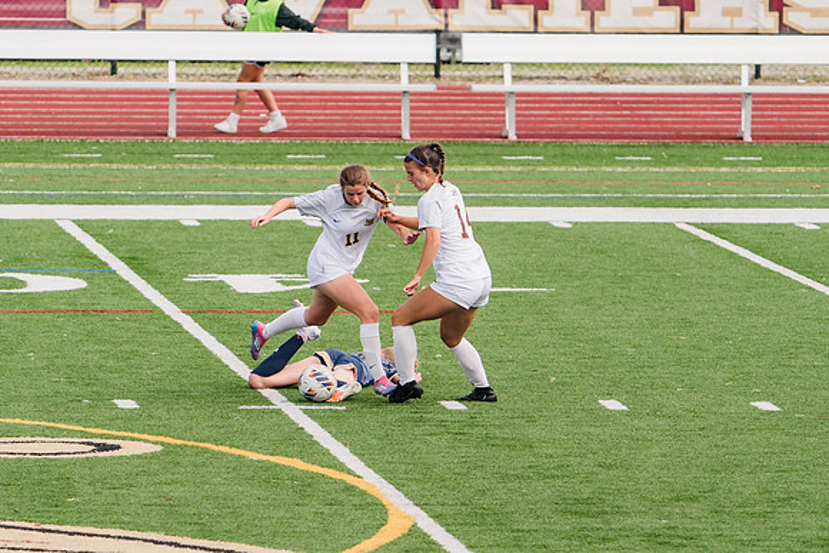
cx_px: 402
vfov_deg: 3.1
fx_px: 10173
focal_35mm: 442
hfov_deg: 4.7
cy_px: 276
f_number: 5.6
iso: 500
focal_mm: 280
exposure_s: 1/1600
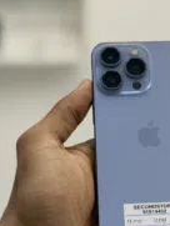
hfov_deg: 13.9
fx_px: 693
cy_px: 130
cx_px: 145
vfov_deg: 18.5
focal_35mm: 106
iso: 80
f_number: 1.78
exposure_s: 1/400
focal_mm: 6.76
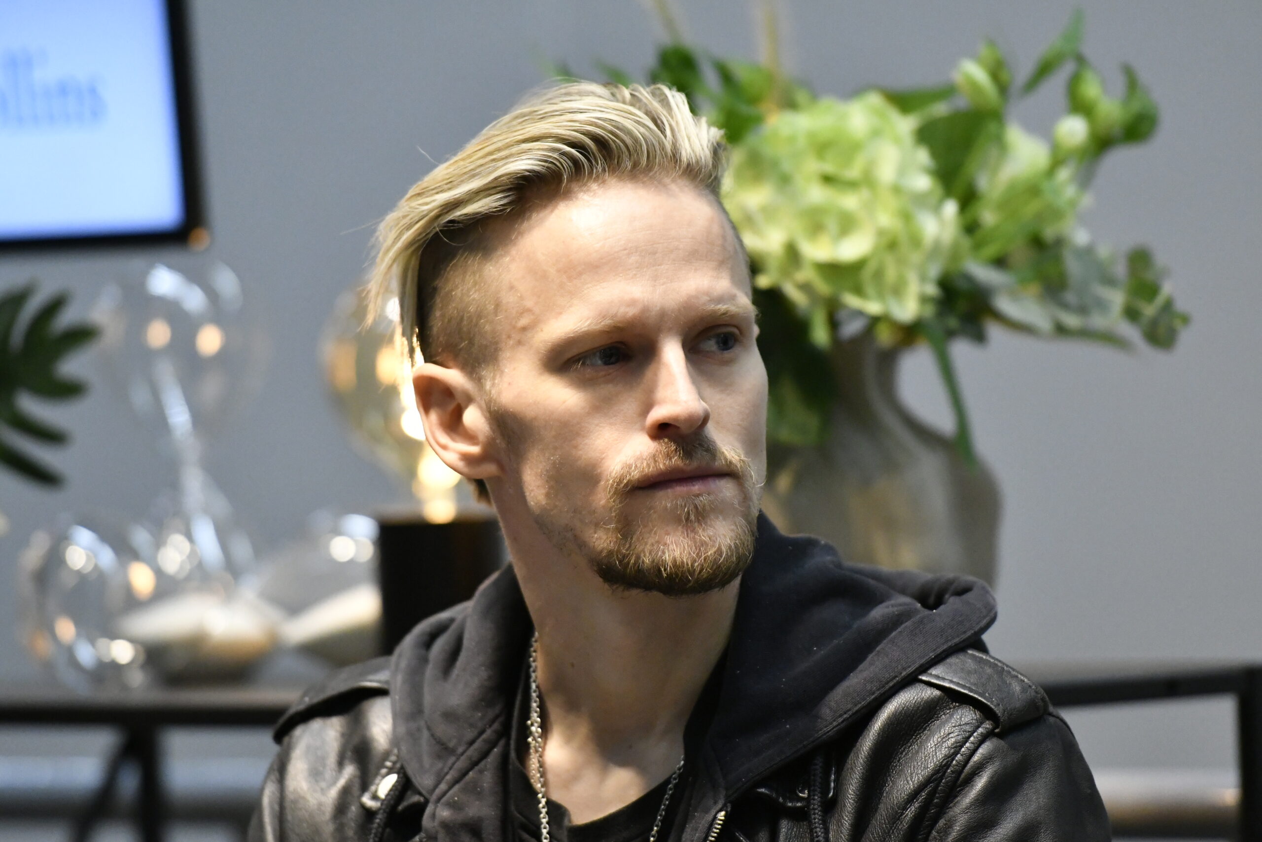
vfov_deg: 4.6
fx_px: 10516
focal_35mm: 300
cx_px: 631
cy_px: 421
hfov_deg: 6.9
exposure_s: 1/1250
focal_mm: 200
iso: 6400
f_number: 2.8
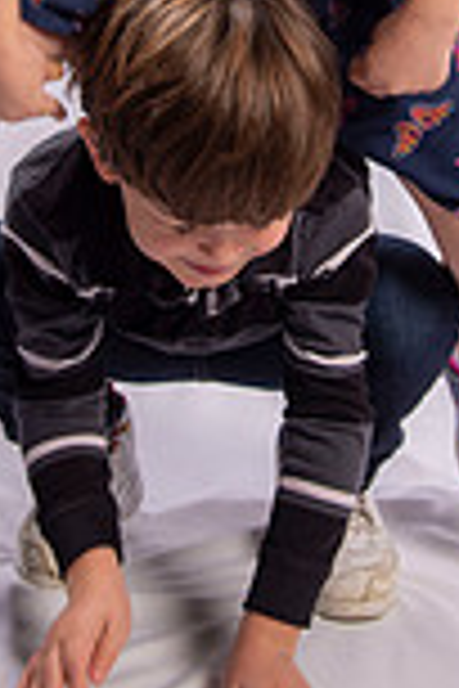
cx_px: 230
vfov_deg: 17.0
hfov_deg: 11.6
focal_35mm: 118
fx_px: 2257
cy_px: 13
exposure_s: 1/160
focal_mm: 40
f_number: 5
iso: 125
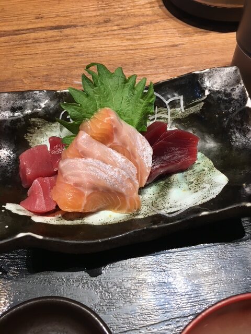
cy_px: 167
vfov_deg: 61.7
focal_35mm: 29
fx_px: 280
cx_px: 126
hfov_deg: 48.2
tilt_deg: -59.2
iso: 25
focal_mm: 4.15
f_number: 2.2
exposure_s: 1/30
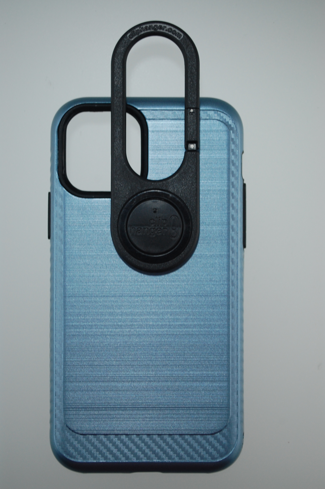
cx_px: 162
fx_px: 855
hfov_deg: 21.5
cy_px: 244
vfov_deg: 31.9
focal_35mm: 63
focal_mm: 42
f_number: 5.3
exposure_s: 1/40
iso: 400
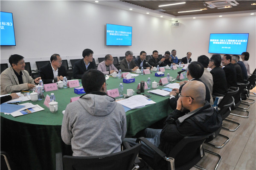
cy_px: 85
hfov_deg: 73.8
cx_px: 128
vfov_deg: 53.0
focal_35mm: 24
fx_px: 170
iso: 1250
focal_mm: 16
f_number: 5
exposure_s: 1/100
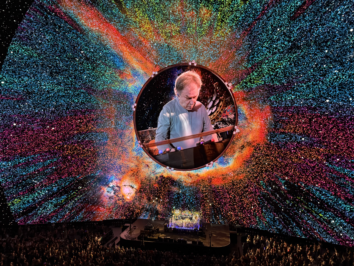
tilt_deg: +1.5
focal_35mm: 24
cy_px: 133
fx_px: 245
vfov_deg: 56.8
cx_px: 177
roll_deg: -1.1
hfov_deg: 71.6
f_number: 1.78
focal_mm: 6.76
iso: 640
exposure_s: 1/48
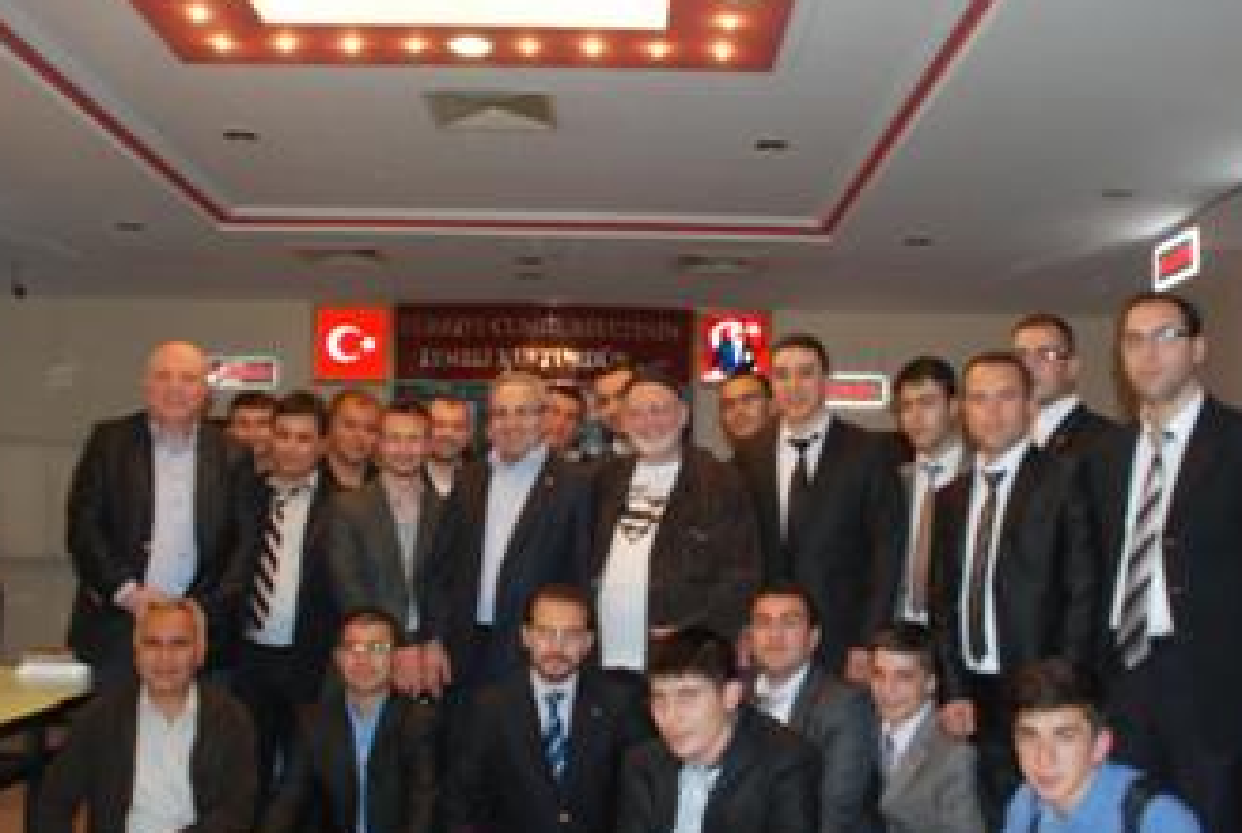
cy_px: 485
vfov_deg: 32.7
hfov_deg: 47.3
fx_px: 1417
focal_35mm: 41
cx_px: 678
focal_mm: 20
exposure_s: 1/60
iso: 800
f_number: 5
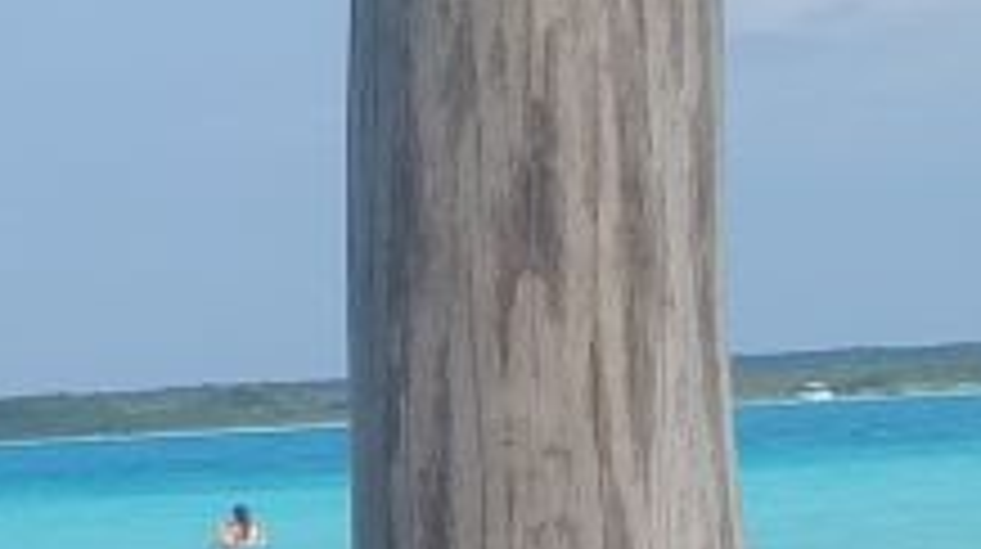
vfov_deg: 6.0
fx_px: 5196
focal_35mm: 200
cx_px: -1274
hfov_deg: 9.7
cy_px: 803
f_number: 1.7
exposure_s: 1/1079
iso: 120
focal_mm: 4.71
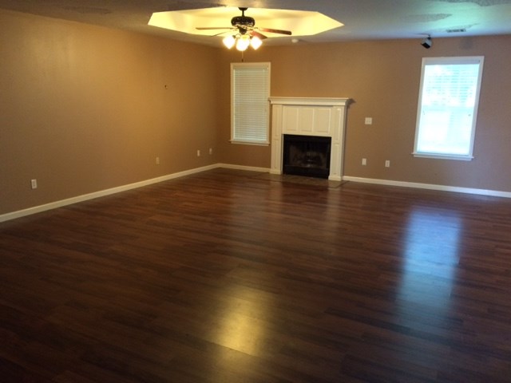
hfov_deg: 61.7
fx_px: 428
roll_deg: -0.5
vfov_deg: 48.2
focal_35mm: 29
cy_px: 192
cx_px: 256
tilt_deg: -12.7
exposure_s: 1/20
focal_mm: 4.15
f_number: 2.2
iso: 320
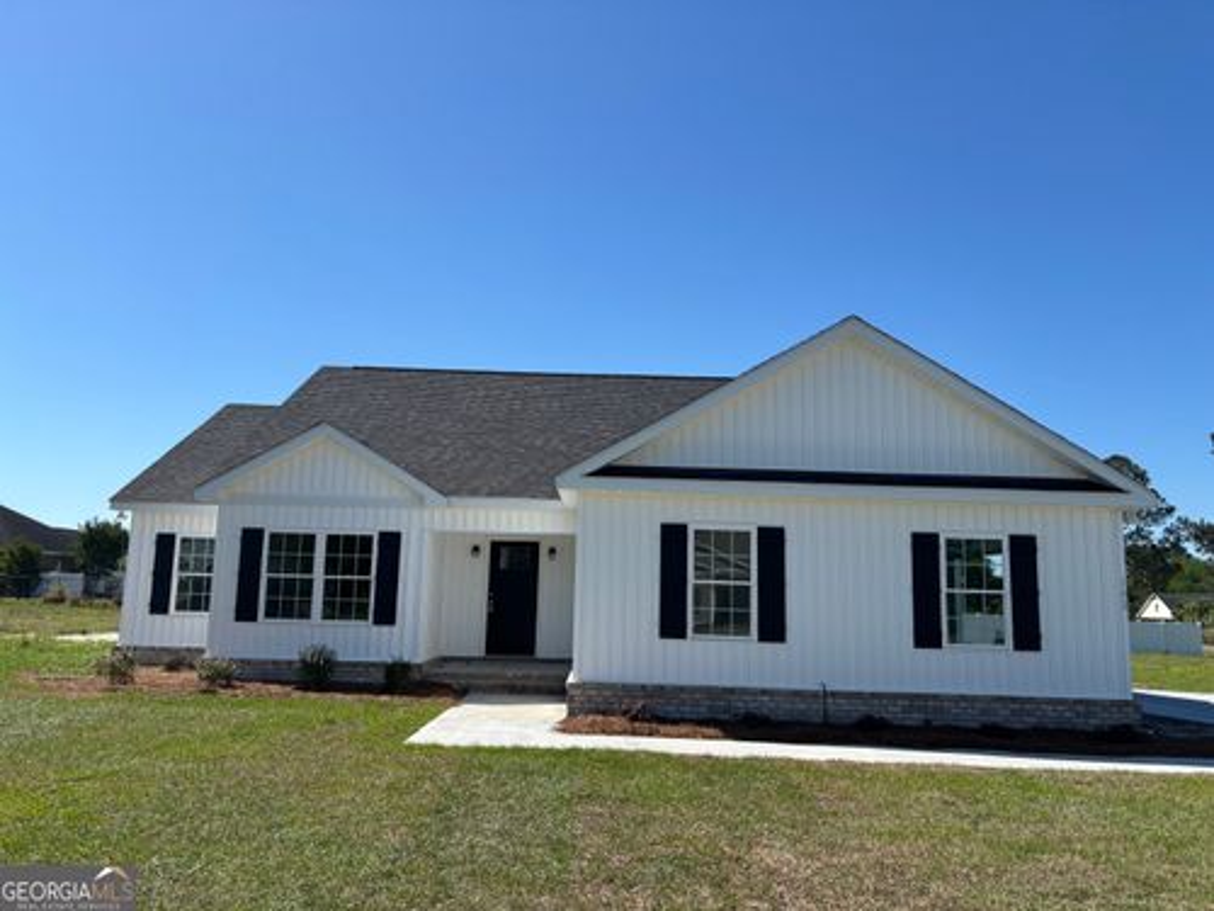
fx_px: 912
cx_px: 607
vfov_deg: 53.1
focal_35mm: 26
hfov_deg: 67.3
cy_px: 456
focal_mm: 5.96
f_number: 1.6
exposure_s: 1/3650
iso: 50
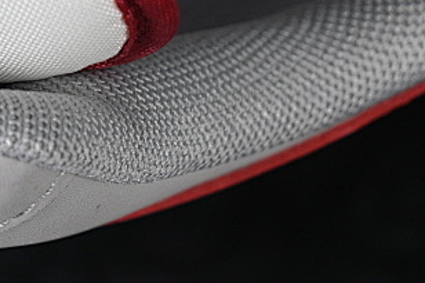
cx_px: -138
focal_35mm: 263
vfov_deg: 5.2
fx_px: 3103
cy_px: -102
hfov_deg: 7.7
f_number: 7.1
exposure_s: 1/60
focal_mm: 50
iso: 160
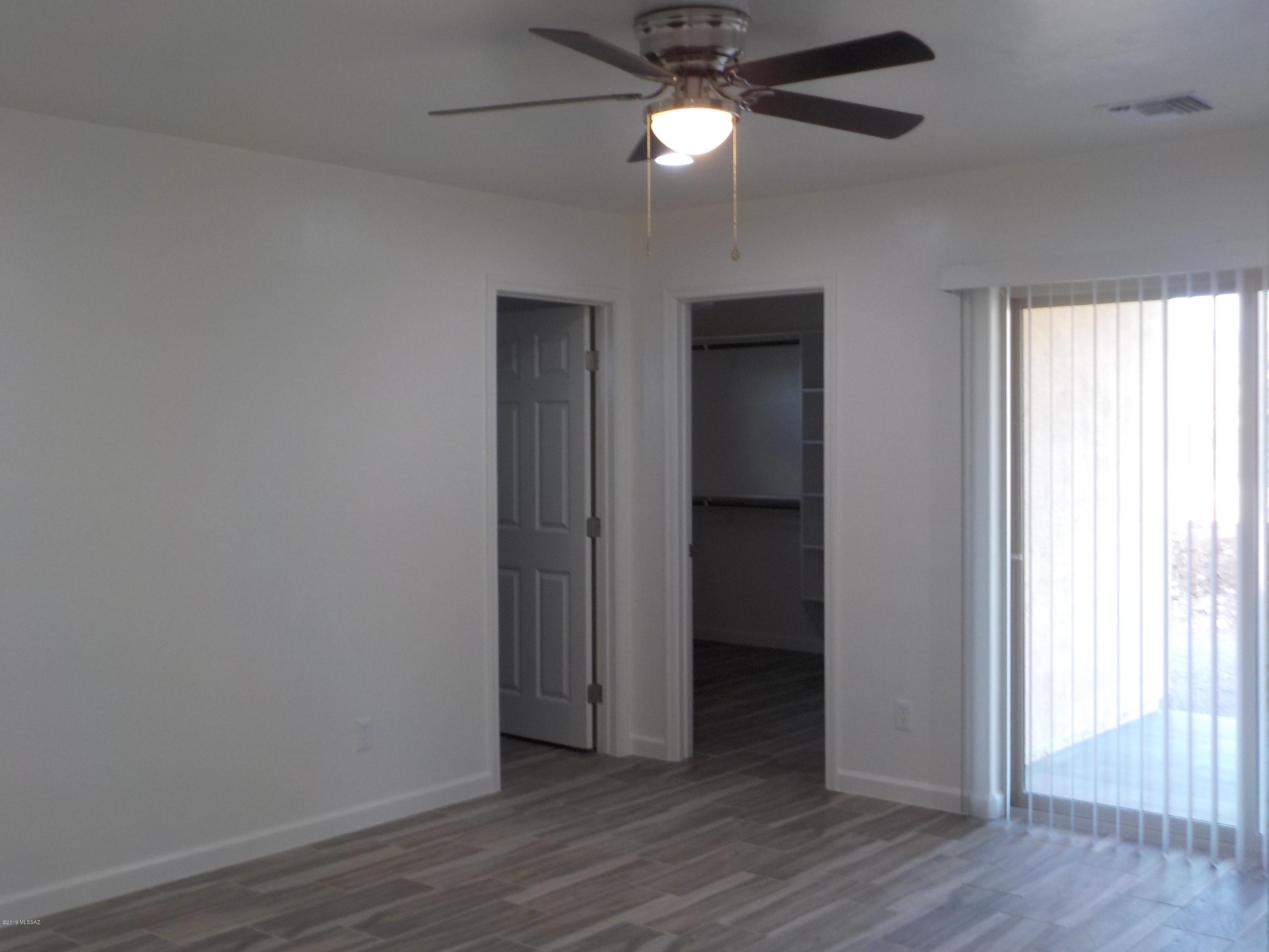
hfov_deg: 49.0
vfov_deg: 37.7
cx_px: 634
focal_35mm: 38
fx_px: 1393
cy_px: 476
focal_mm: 5.2
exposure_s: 1/30
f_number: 3.7
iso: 160
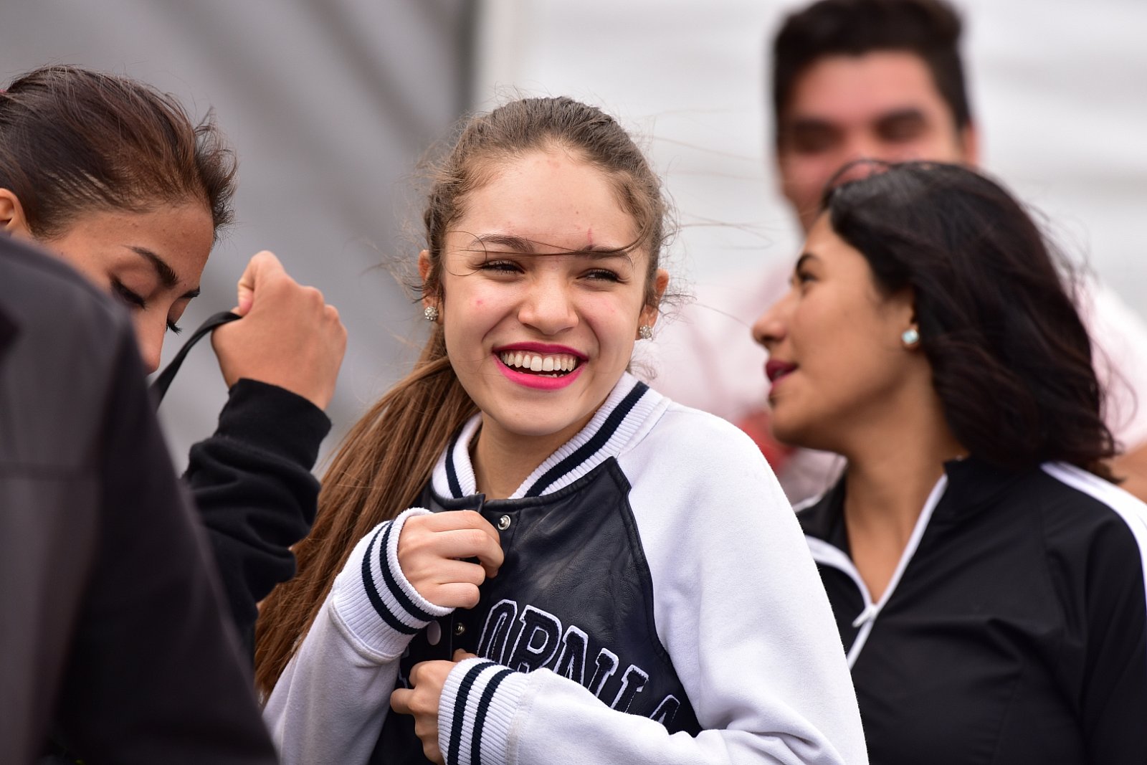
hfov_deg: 5.3
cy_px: 382
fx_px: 12426
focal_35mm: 390
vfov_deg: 3.5
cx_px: 574
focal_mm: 390
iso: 320
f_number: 5.6
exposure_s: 1/400
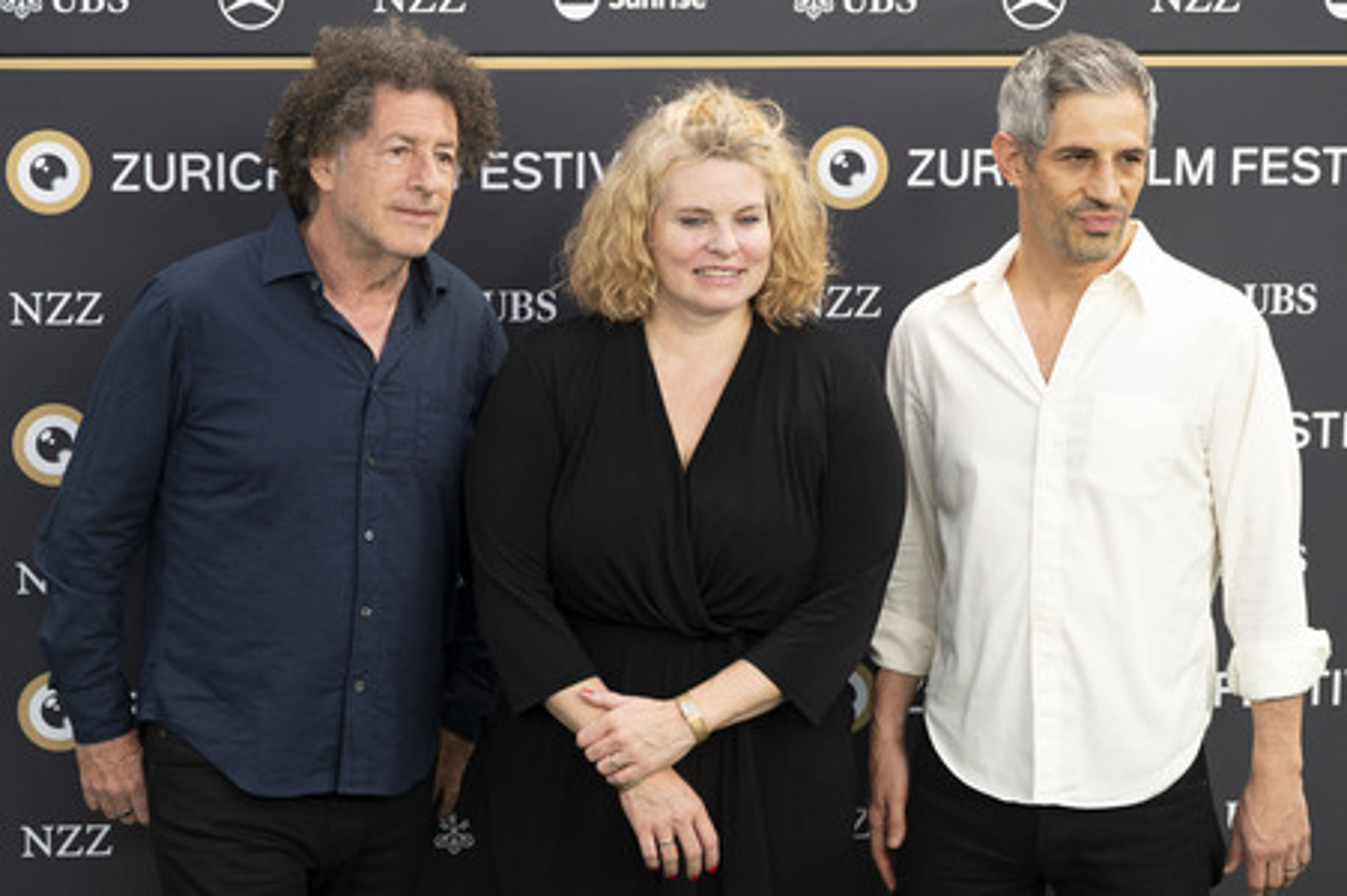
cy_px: 444
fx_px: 3458
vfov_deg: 14.8
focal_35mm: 92
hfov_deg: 22.0
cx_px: 655
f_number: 4.5
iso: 400
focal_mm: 90
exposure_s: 1/200
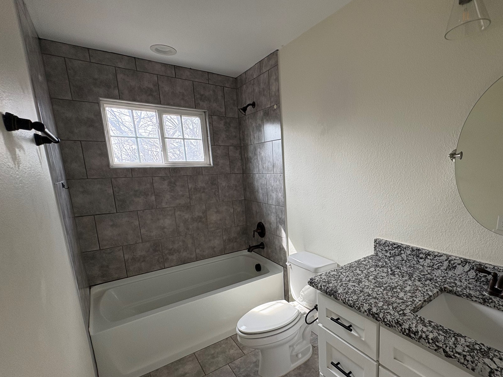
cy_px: 215
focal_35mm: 18
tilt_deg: -10.0
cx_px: 317
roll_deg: +1.6
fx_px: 262
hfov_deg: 85.9
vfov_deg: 71.2
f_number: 2.2
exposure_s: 1/100
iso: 125
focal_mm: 2.22
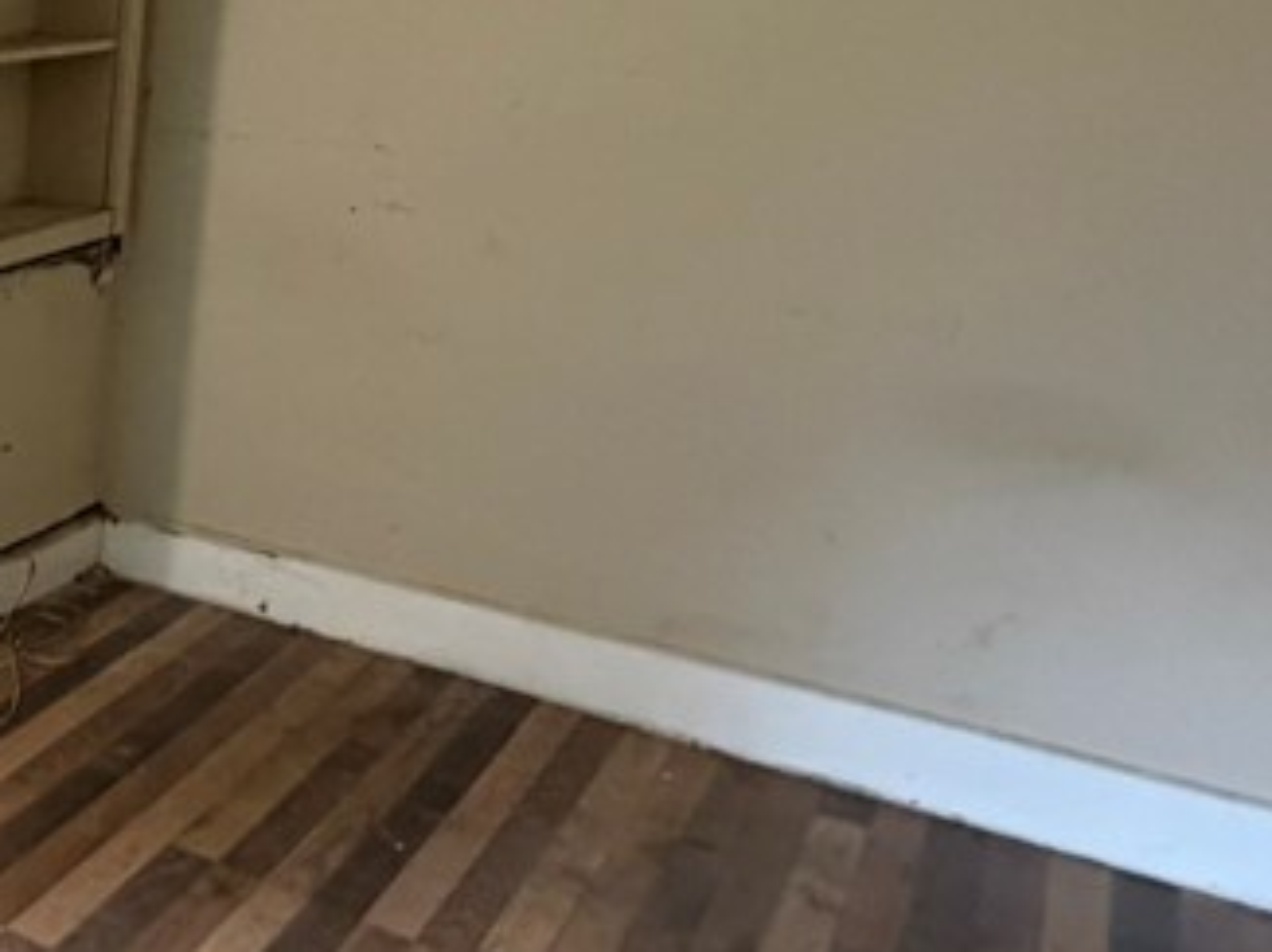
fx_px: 1616
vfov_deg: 32.5
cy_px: 300
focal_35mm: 44
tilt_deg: -12.3
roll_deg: +0.5
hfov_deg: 30.5
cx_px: -499
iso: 800
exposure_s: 1/60
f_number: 2.2
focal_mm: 2.22
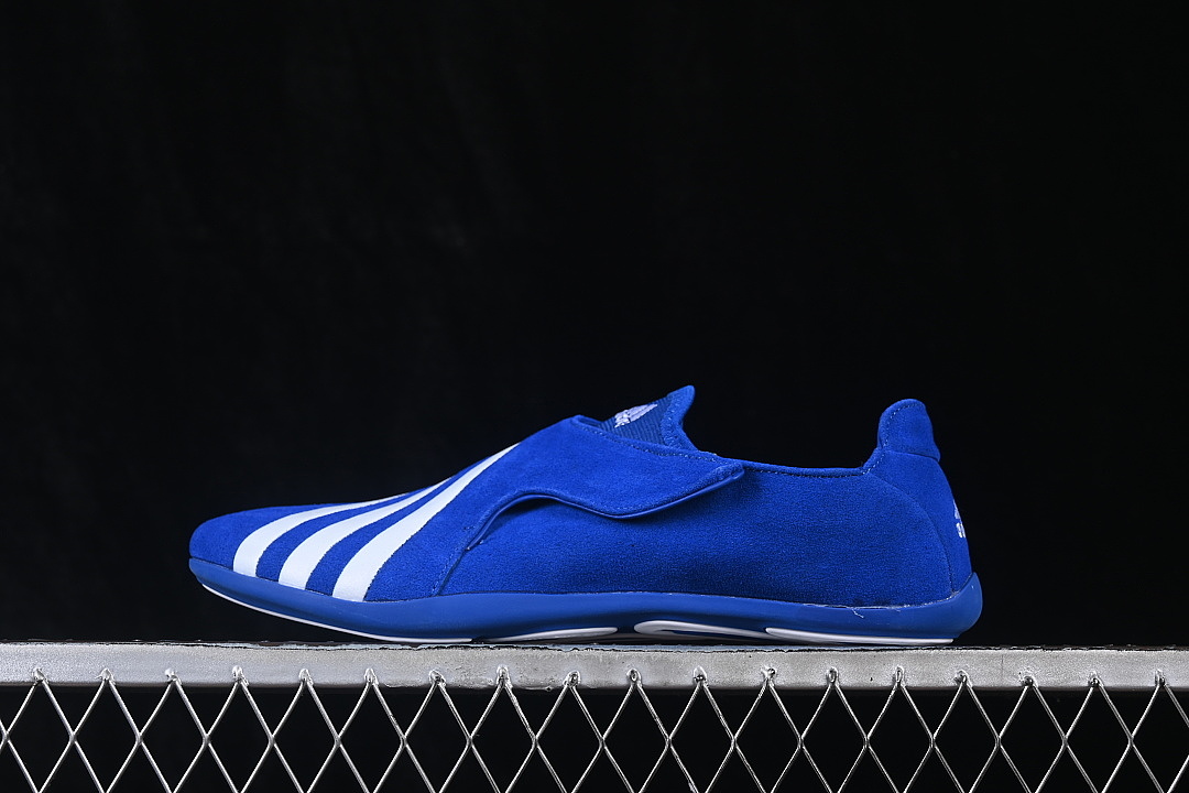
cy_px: 396
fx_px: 2477
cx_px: 594
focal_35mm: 75
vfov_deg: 18.2
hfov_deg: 27.0
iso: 160
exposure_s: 1/80
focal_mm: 50
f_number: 8
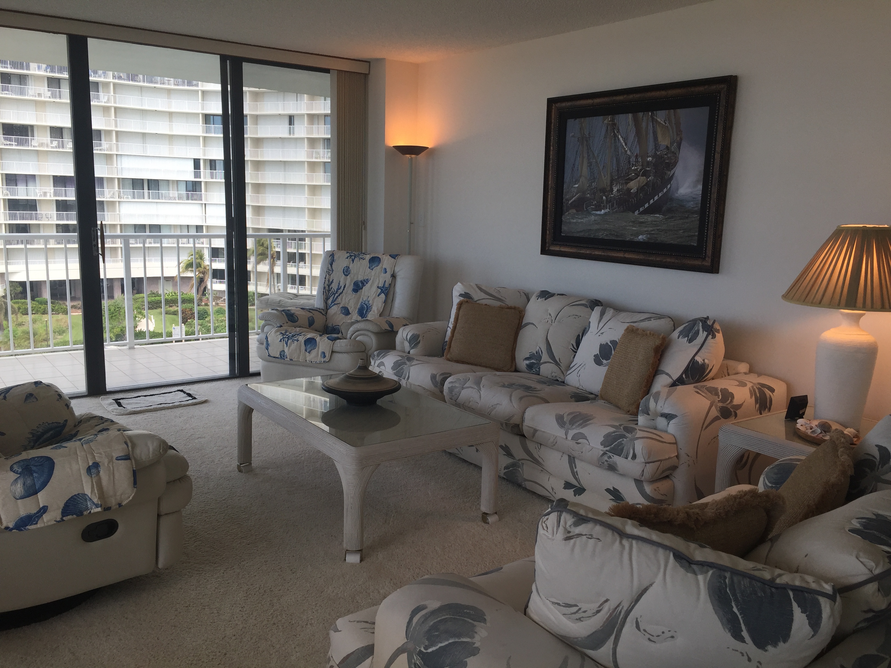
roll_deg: -2.6
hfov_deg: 61.7
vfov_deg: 48.2
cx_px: 446
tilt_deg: -9.8
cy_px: 334
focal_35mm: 29
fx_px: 746
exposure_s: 1/359
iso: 32
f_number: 2.2
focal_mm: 4.15
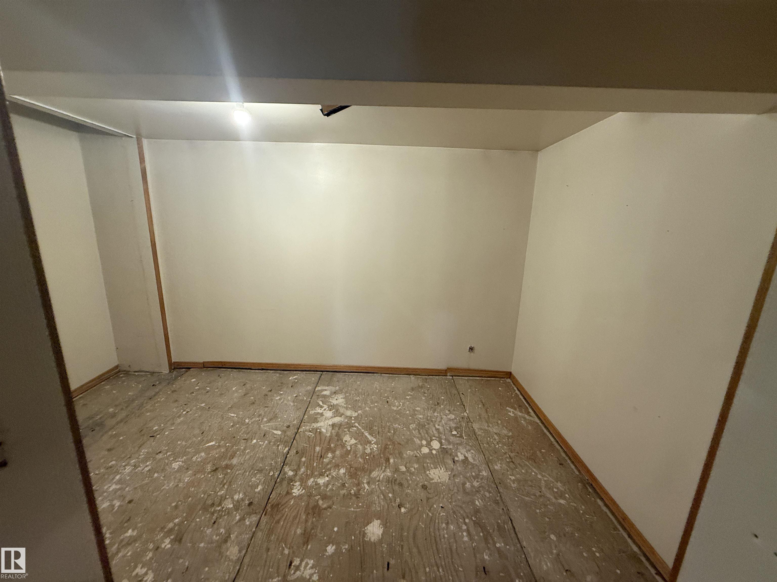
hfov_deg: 102.1
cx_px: 388
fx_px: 314
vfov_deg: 85.7
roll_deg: -2.6
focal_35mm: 14
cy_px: 291
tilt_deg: -10.9
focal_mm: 2.22
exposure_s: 1/60
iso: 320
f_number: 2.2
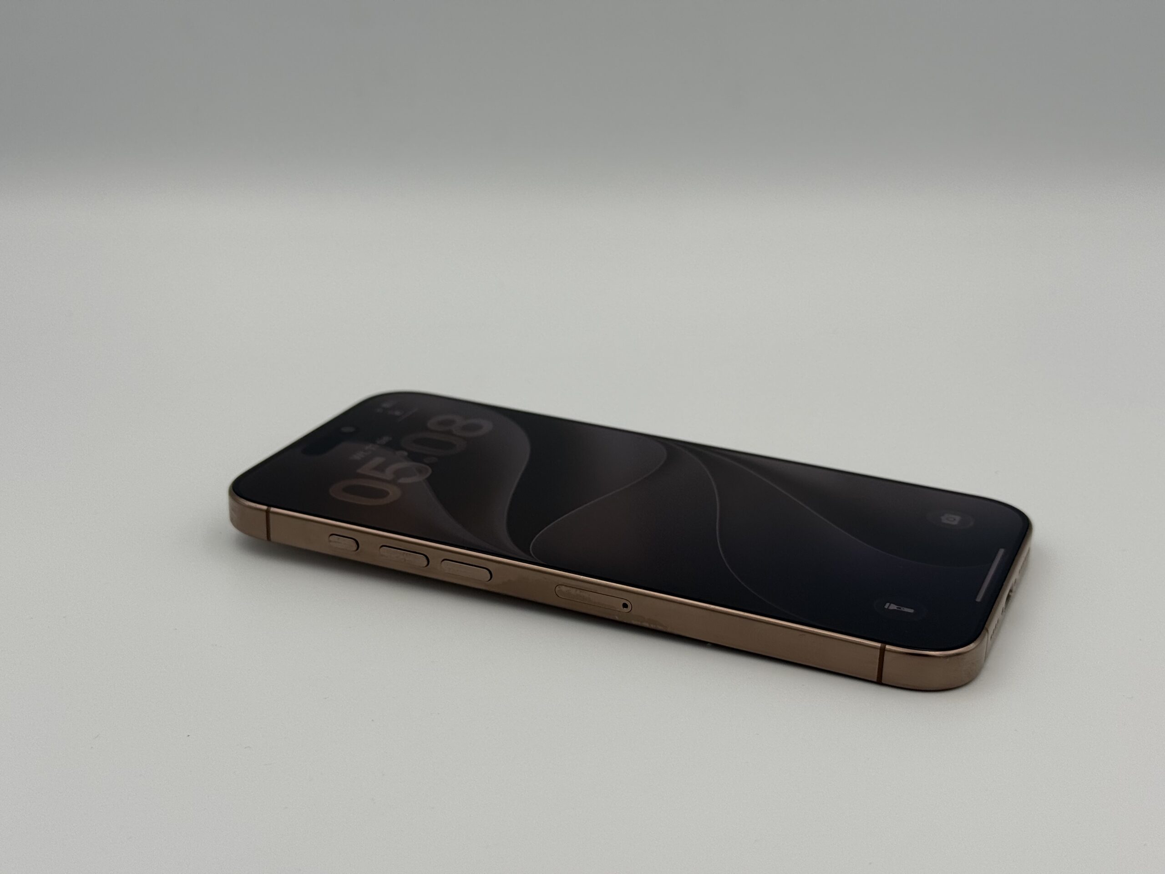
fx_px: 1615
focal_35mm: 48
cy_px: 437
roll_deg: -0.5
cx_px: 582
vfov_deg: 30.3
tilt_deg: -19.7
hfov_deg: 39.7
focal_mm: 6.76
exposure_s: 1/1149
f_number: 1.78
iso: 64
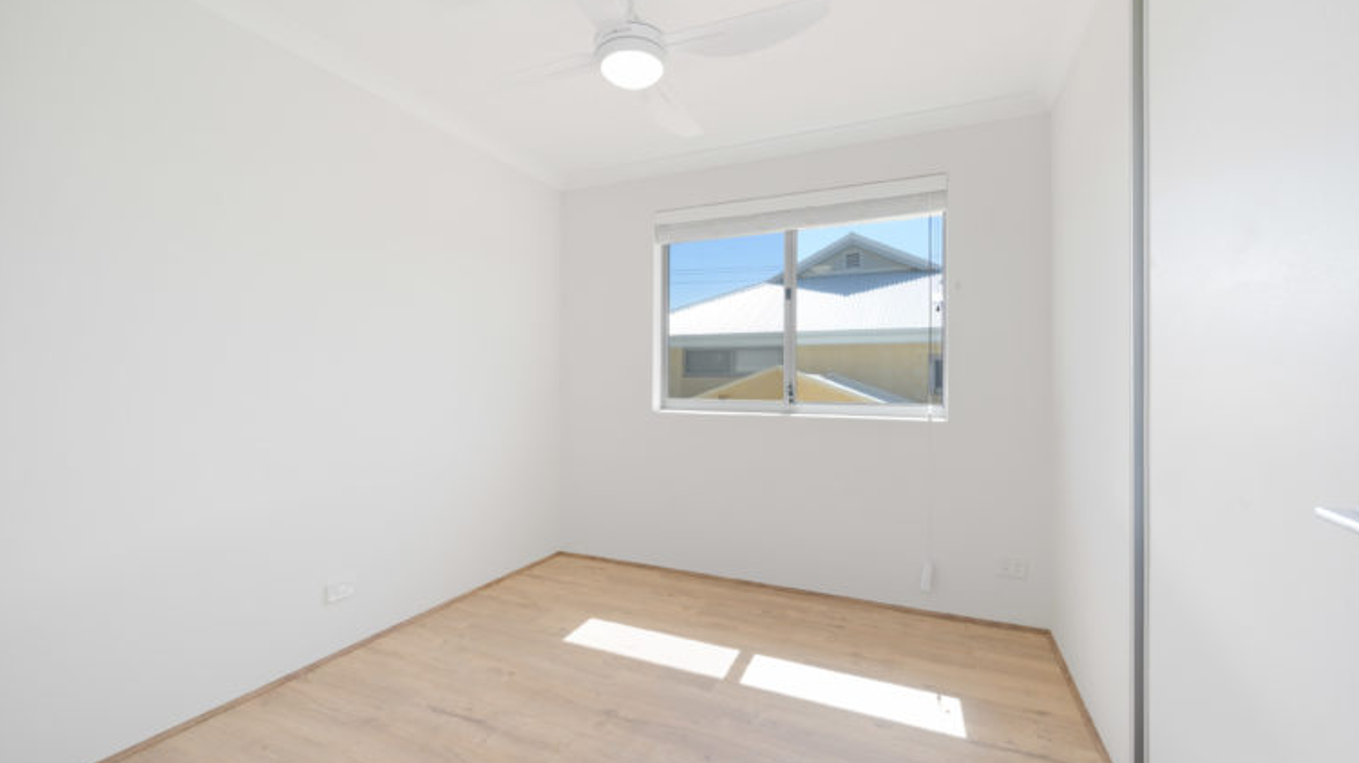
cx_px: 689
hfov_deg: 103.0
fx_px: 540
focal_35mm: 15
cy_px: 380
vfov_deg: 70.5
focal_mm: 14
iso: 320
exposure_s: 1/60
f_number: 9
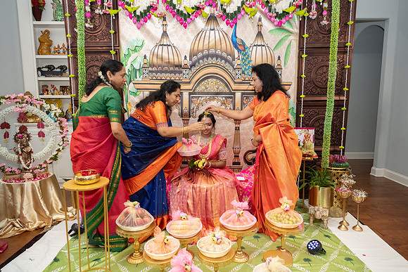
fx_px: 273
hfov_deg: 73.5
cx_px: 204
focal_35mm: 24
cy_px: 136
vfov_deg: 53.0
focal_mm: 24
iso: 1000
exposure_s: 1/160
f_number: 4
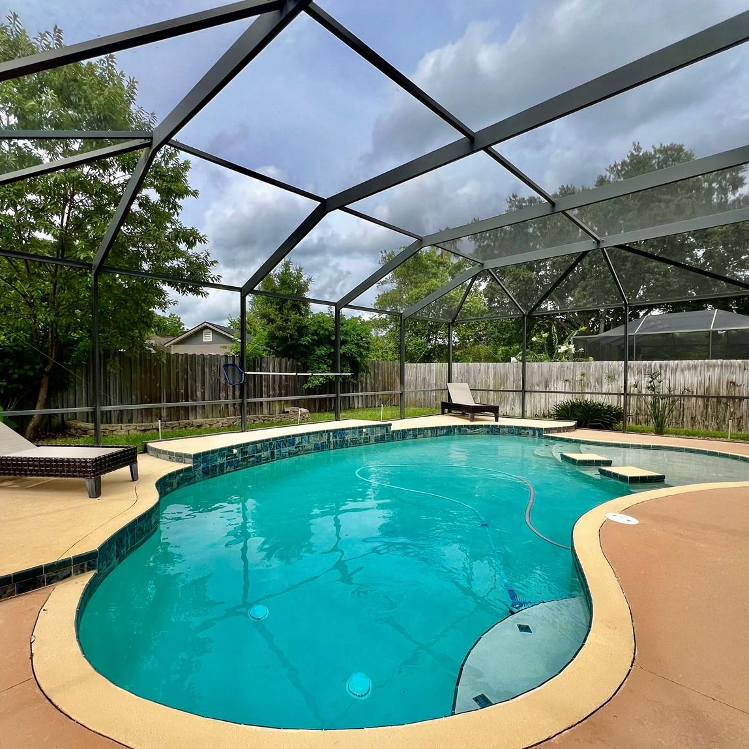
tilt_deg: -2.4
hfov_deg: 87.1
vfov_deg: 87.4
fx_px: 392
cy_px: 388
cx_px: 331
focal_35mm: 16
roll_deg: +0.4
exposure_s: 1/690
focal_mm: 1.57
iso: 32
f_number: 1.8
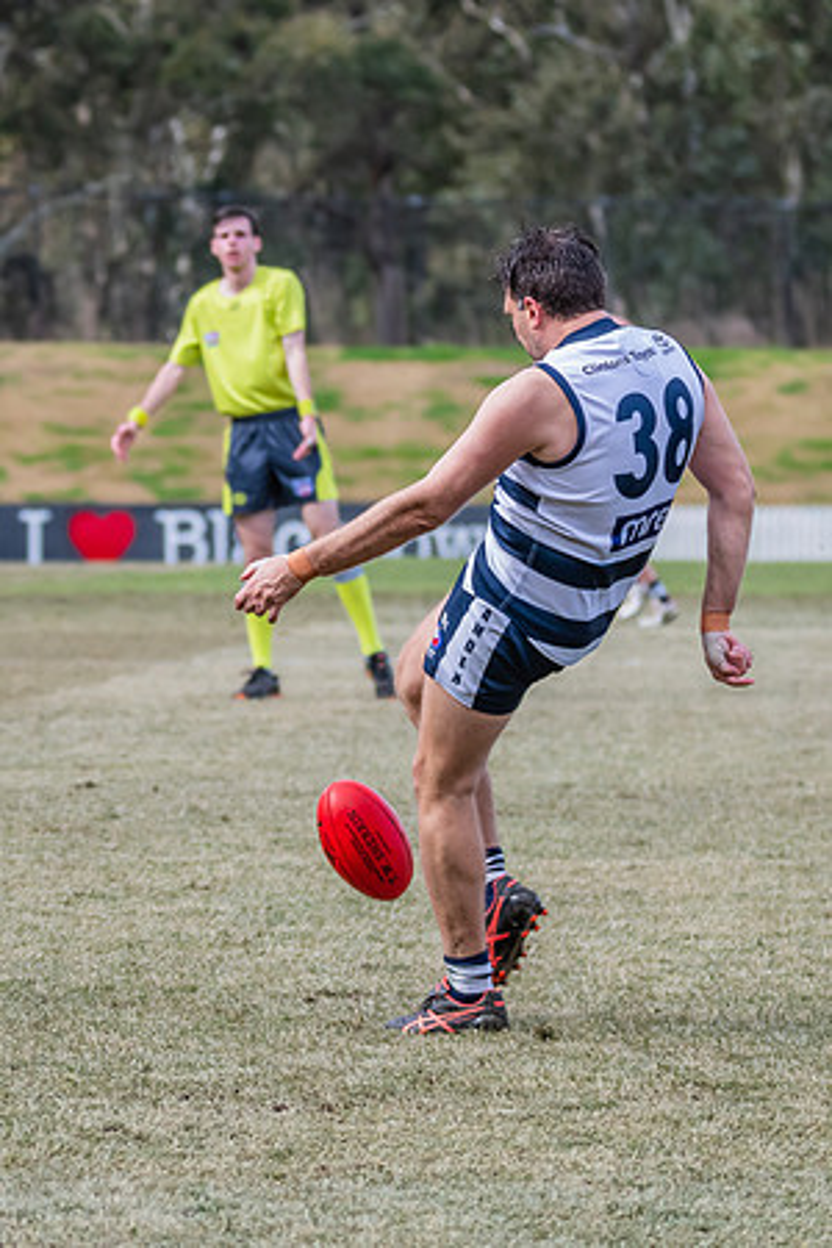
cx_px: 412
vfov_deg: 6.3
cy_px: 514
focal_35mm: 326
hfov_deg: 4.2
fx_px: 11294
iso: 800
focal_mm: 170
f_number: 5.6
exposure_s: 1/1600
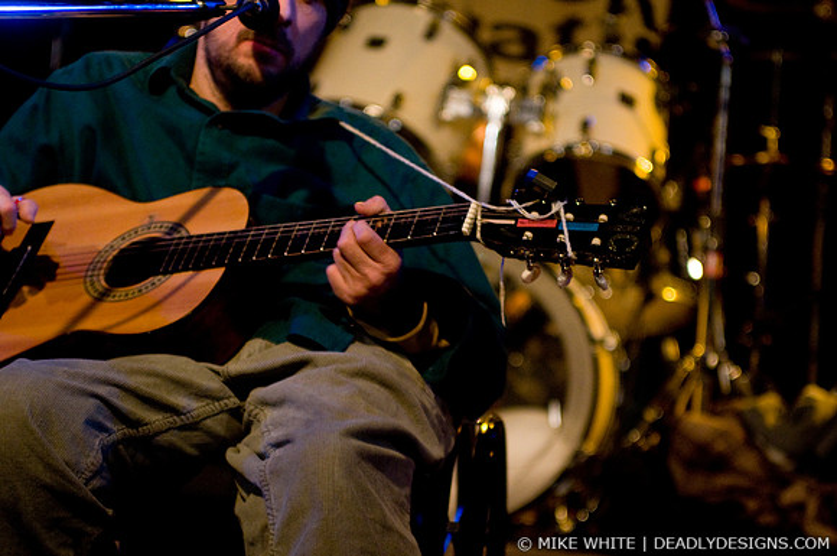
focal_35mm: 105
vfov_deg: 13.0
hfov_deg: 19.5
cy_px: 278
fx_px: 2438
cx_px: 418
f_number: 2.8
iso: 800
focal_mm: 70
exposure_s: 1/80
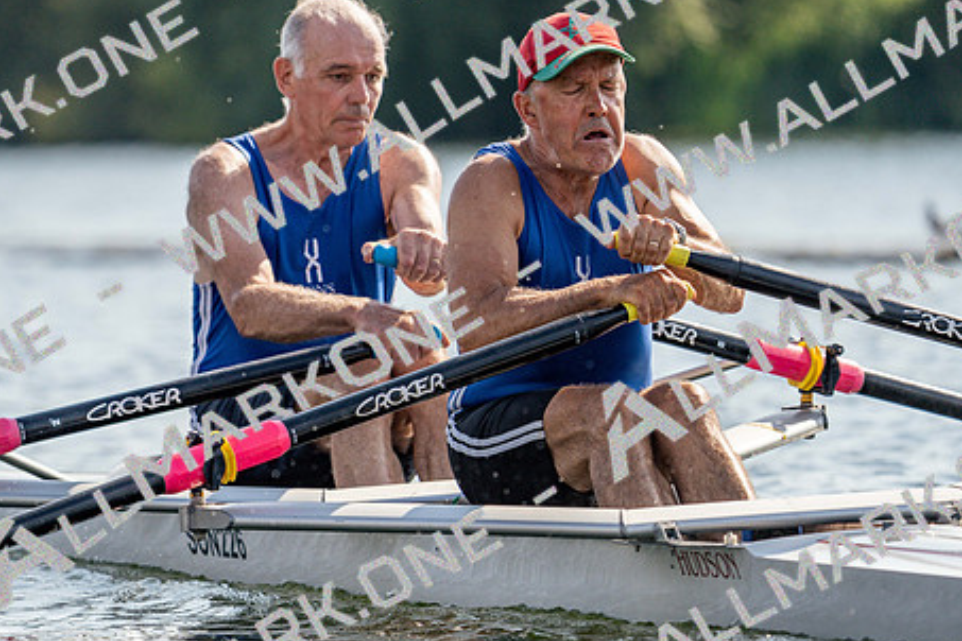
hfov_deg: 4.3
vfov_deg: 2.9
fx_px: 12799
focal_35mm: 479
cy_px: 281
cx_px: 420
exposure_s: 1/1600
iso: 320
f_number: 6.3
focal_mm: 374
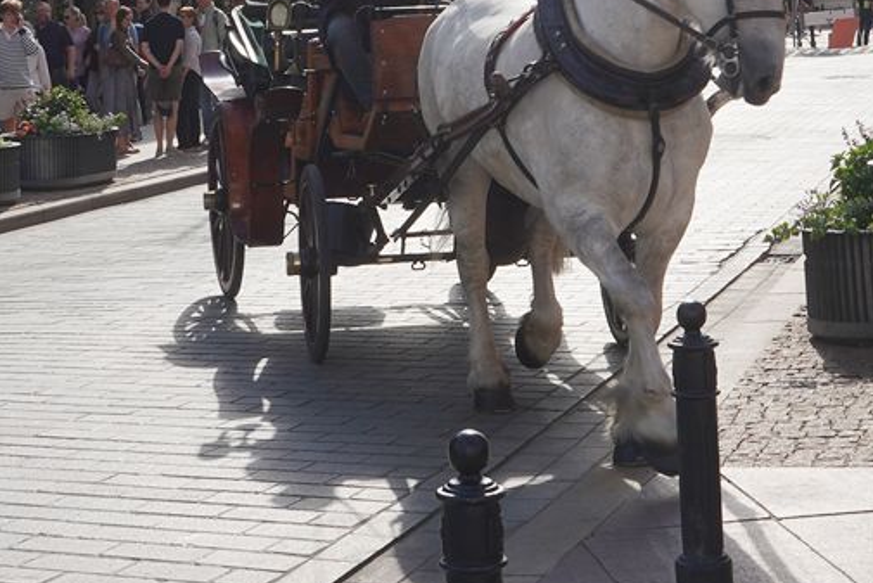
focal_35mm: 95
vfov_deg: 14.1
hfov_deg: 21.4
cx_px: 481
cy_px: -36
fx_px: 2304
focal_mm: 24
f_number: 16
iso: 100
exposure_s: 1/100
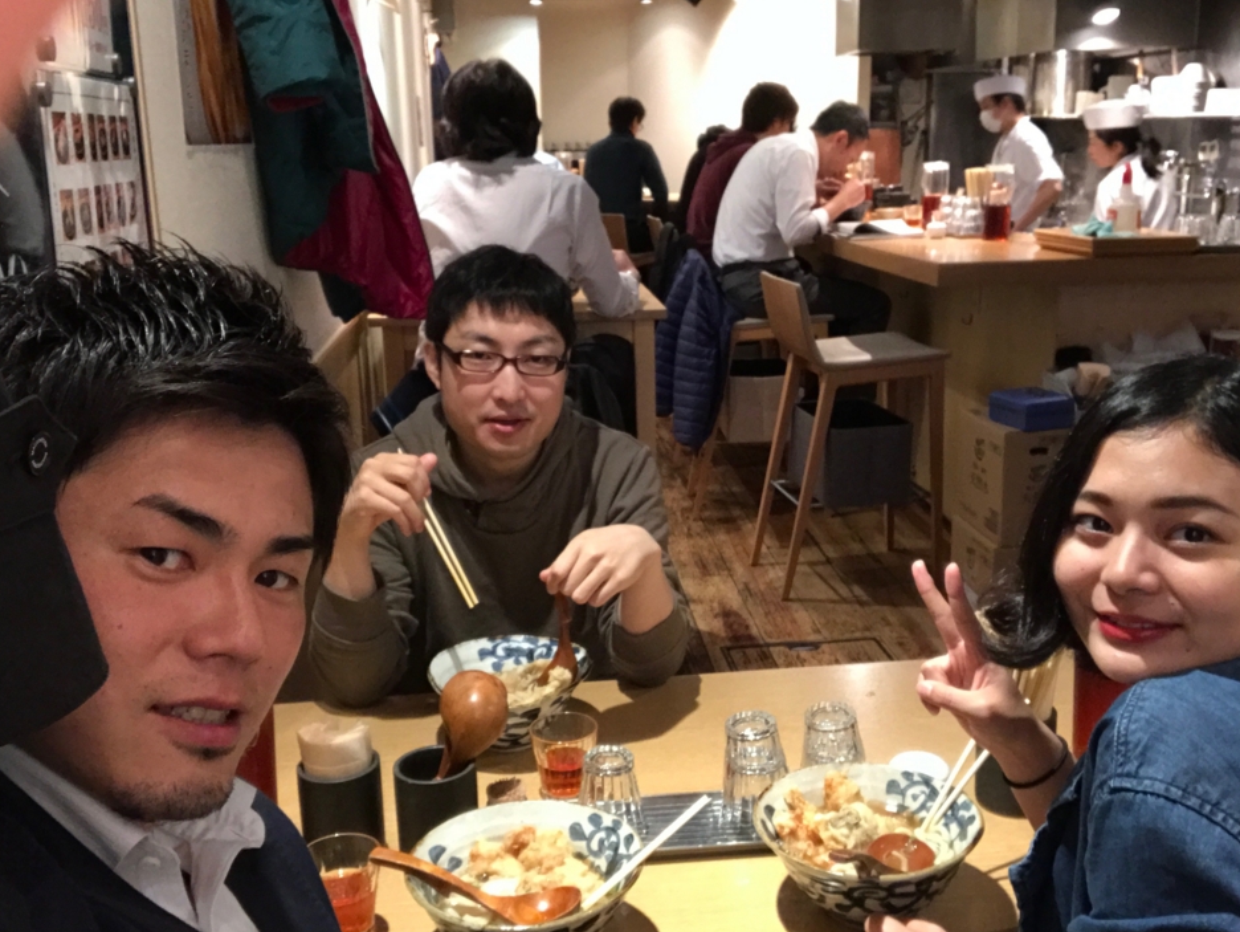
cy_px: 496
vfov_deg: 40.7
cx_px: 656
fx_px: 1254
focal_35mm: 35
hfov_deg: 52.6
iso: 160
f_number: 2.2
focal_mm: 2.87
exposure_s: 1/20
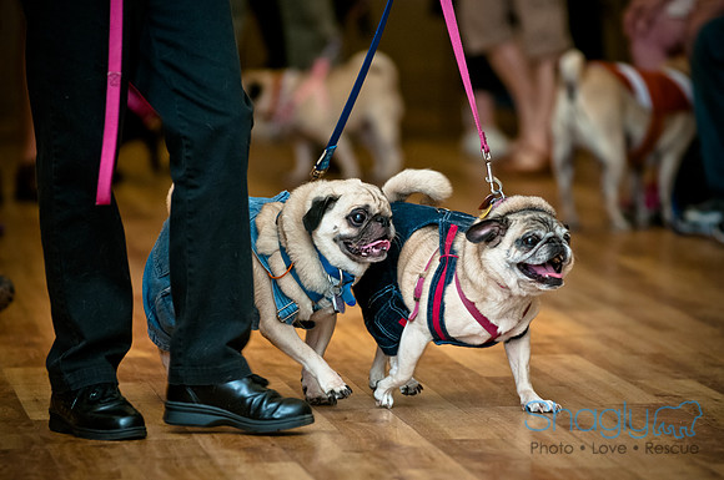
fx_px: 4971
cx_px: 362
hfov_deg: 8.3
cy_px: 240
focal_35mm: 248
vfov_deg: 5.5
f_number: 2.8
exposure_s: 1/200
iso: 200
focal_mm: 165
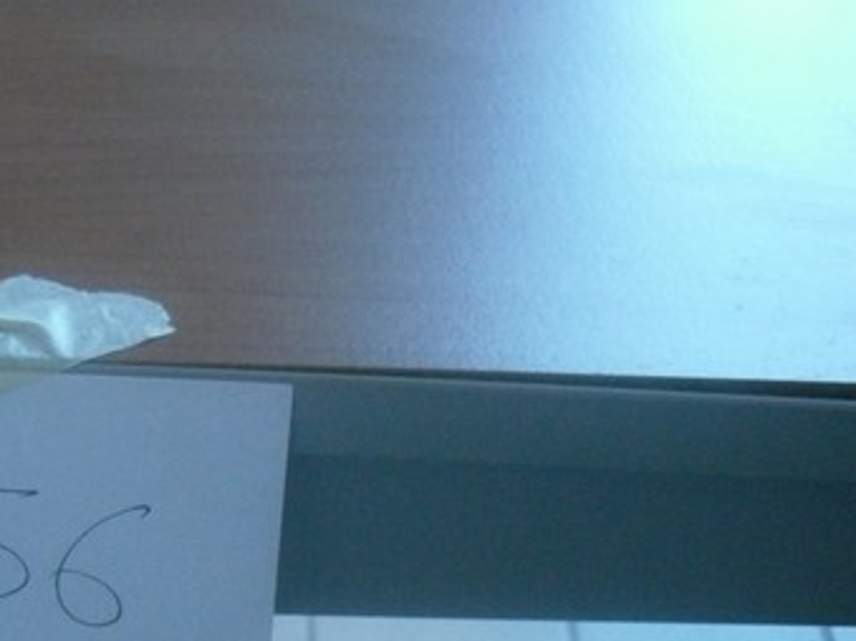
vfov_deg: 23.4
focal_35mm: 62
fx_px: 1533
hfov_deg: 30.1
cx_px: 111
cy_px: 464
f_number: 3
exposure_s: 1/22
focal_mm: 6.3
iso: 800
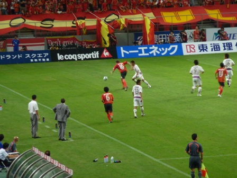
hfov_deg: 6.6
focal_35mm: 300
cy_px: 89
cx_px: 118
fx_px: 2054
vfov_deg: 5.0
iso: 400
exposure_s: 1/30
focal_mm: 49.2
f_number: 4.9
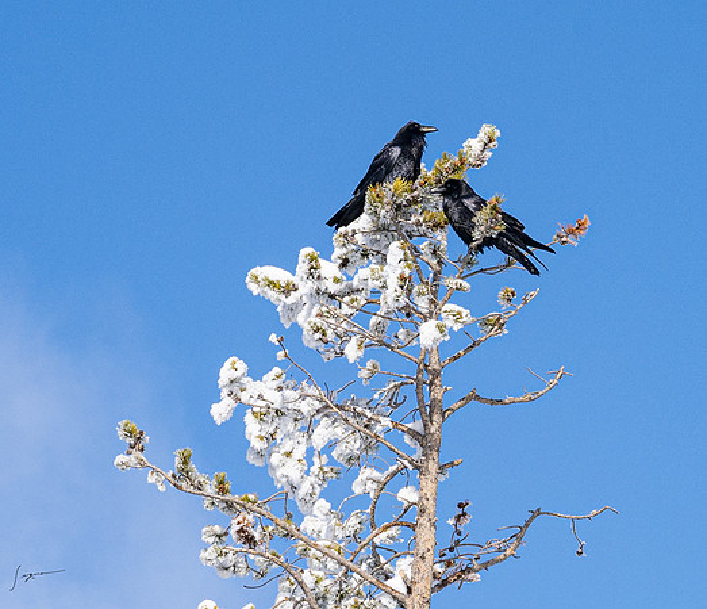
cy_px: 218
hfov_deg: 6.6
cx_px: 809
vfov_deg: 5.7
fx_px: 6085
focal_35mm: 282
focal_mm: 70
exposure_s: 1/125
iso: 280
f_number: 11
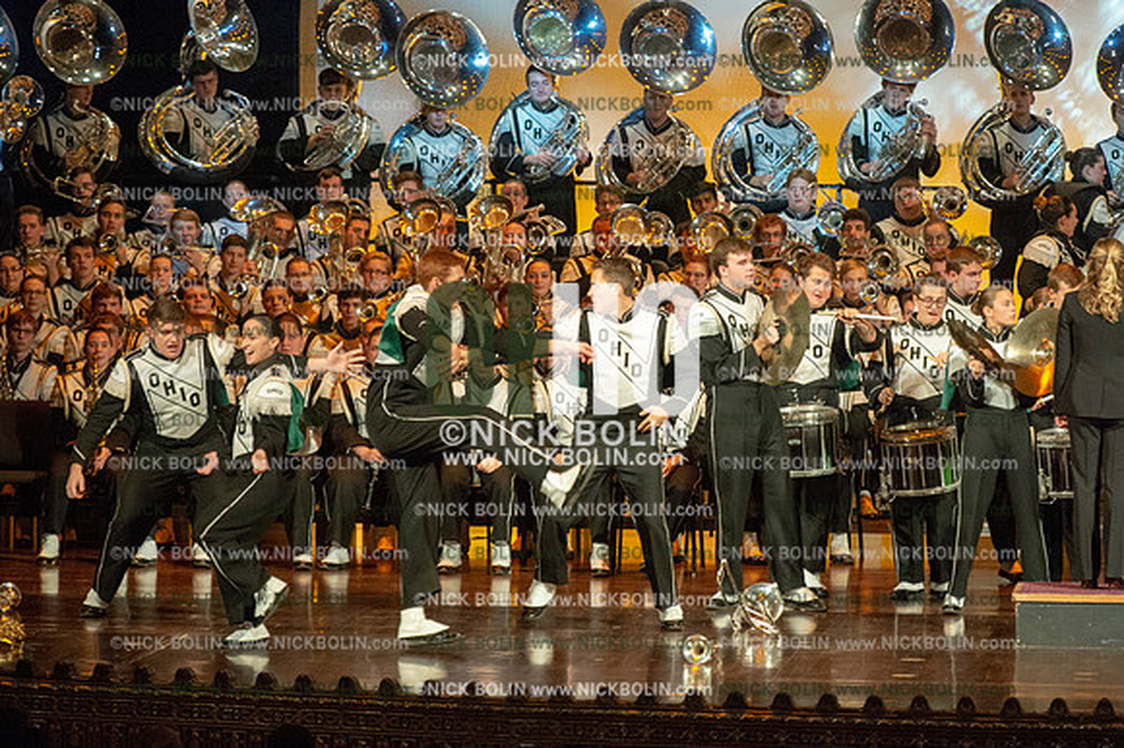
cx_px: 562
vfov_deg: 6.9
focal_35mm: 200
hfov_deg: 10.3
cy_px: 374
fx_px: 6241
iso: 8000
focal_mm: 200
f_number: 5.6
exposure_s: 1/320
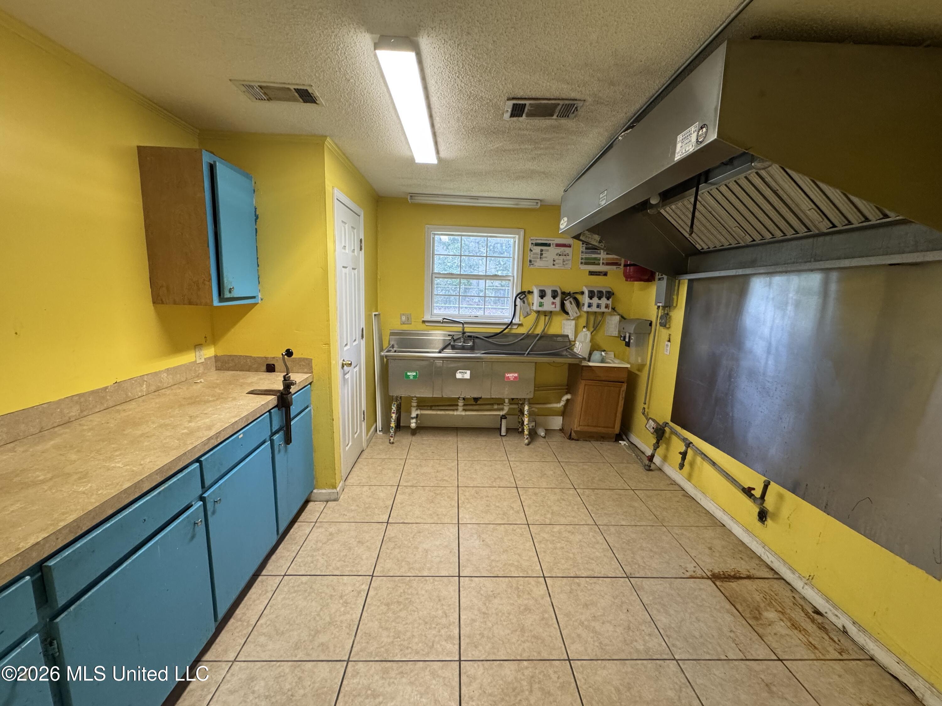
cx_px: 471
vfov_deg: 85.7
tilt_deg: -10.0
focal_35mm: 14
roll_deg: -1.8
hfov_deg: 102.1
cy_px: 353
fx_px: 381
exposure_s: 1/120
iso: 320
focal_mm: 2.22
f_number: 2.2
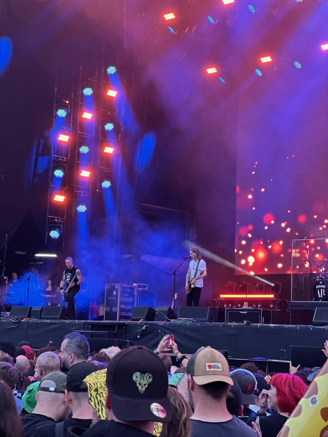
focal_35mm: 77
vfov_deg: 25.3
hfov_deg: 19.1
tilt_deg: +9.2
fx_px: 973
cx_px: 164
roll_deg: -3.5
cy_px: 218
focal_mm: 9
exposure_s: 1/100
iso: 250
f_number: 2.8
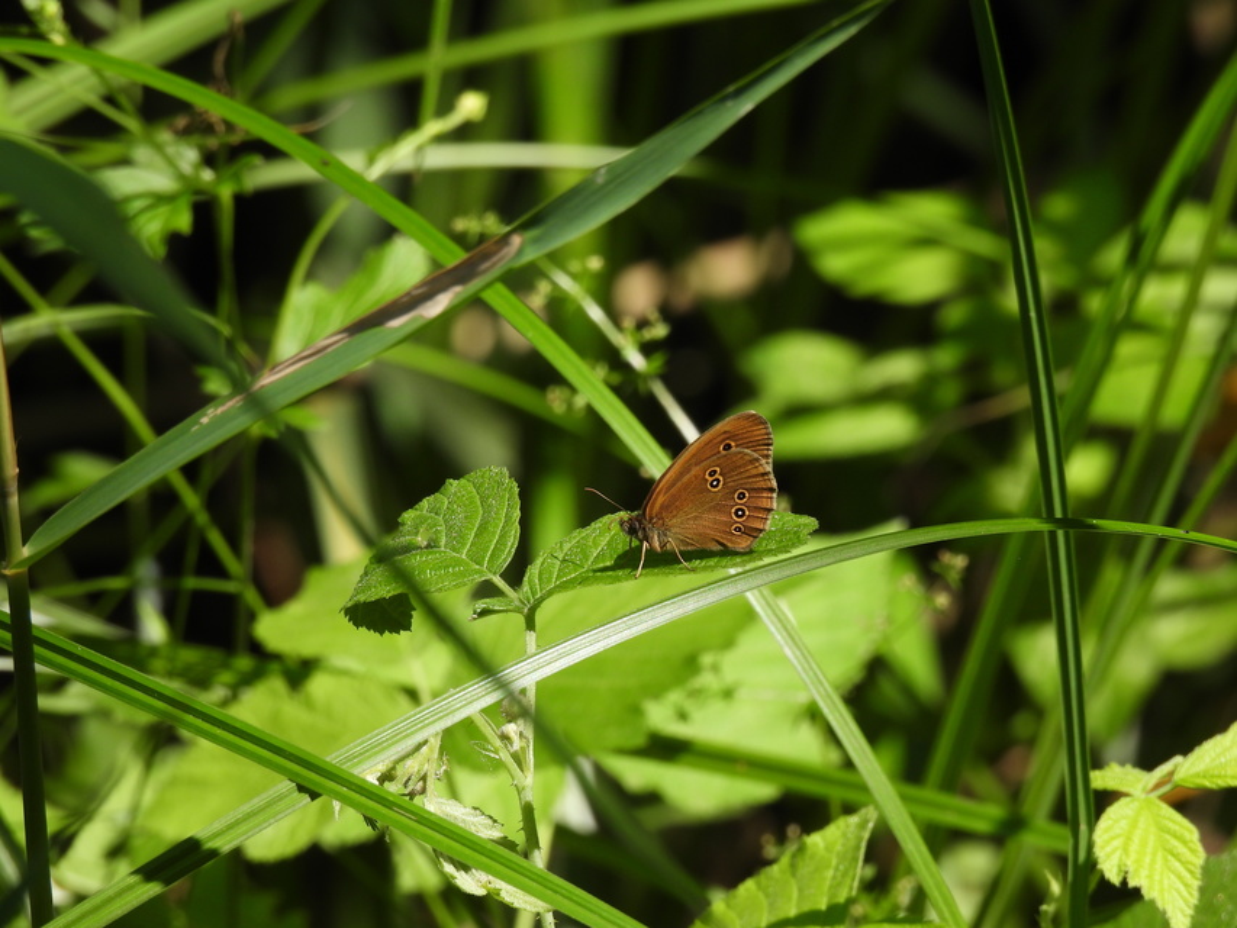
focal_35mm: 600
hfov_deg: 3.3
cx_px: 618
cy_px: 464
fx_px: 21444
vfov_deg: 2.5
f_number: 5.6
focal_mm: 107
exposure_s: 1/200
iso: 100
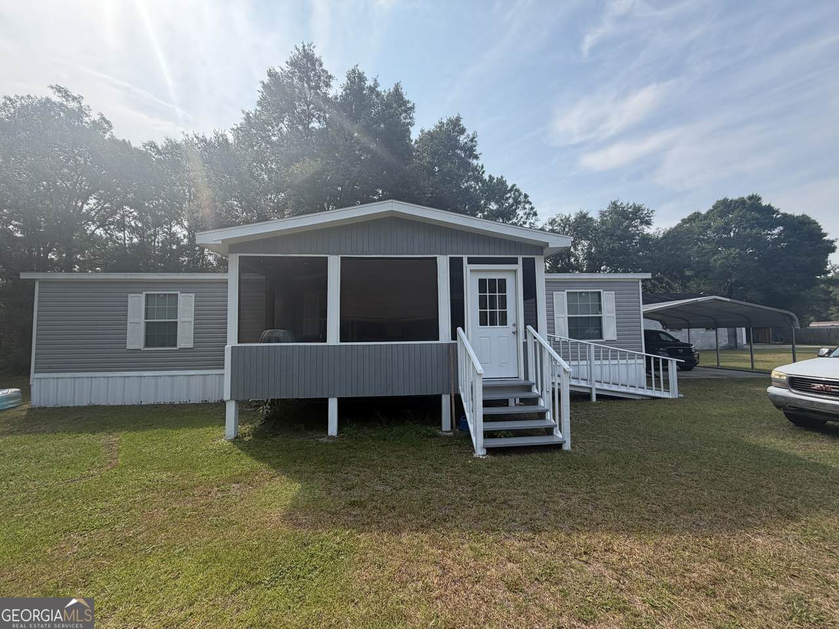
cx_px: 420
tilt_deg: +3.3
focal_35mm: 14
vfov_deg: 85.7
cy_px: 314
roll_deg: +1.3
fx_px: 339
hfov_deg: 102.1
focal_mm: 2.22
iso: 32
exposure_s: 1/770
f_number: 2.2
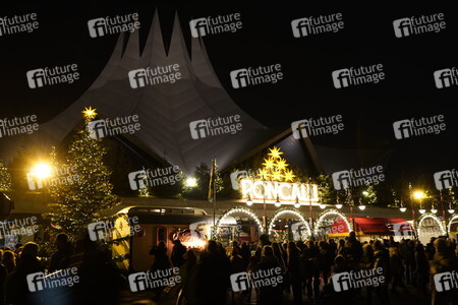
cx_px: 229
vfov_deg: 36.9
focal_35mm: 36
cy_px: 152
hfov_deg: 53.1
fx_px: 458
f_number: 5.6
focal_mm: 36
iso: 640
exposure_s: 1/8
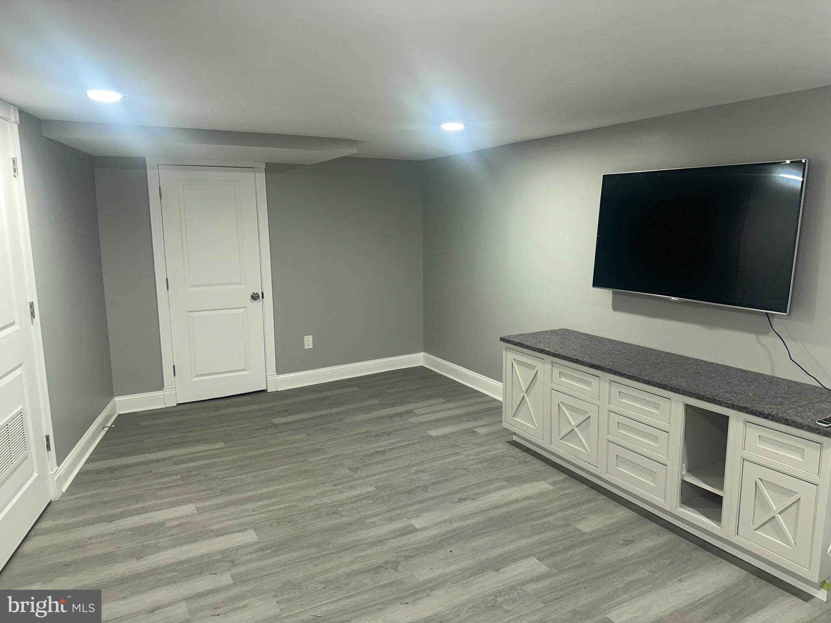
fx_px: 576
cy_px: 312
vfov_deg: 56.8
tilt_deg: -9.1
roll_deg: -0.2
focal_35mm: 24
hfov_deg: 71.6
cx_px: 416
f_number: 1.78
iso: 64
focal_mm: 6.86
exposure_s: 1/30
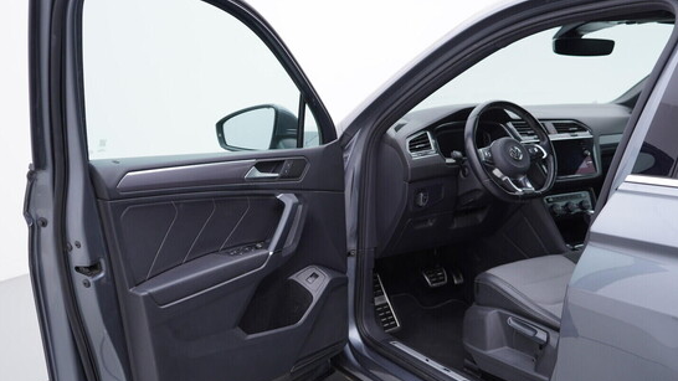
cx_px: 338
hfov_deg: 52.8
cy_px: 207
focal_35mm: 38
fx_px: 683
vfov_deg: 31.2
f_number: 3.2
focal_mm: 24
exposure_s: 1/50
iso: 125
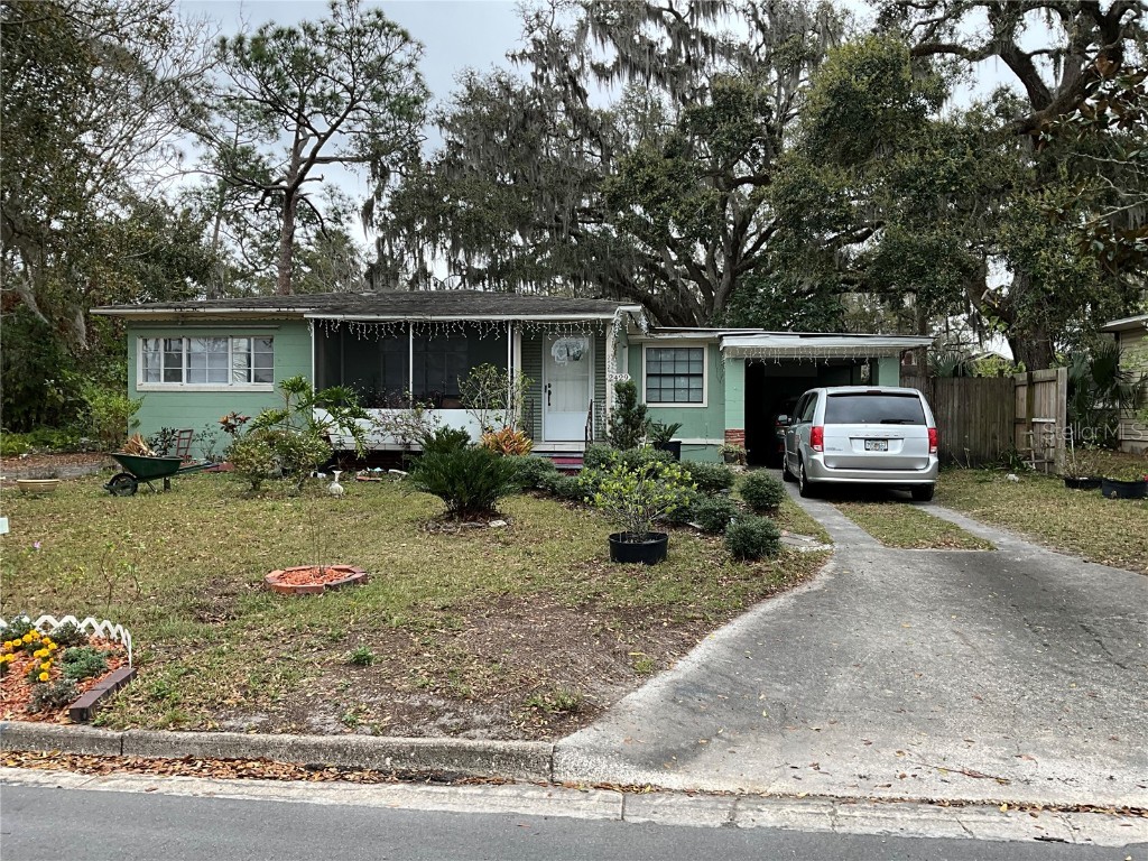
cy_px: 430
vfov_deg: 48.2
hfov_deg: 61.7
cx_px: 574
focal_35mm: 29
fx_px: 962
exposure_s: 1/183
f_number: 1.8
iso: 20
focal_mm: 3
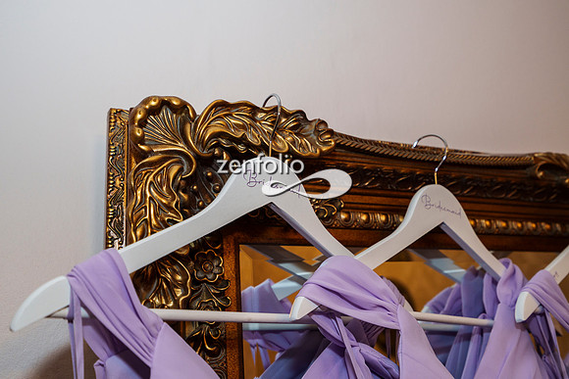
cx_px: 272
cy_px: 181
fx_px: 561
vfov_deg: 37.4
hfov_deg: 53.8
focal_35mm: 35
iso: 800
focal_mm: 34
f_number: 4
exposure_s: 1/60
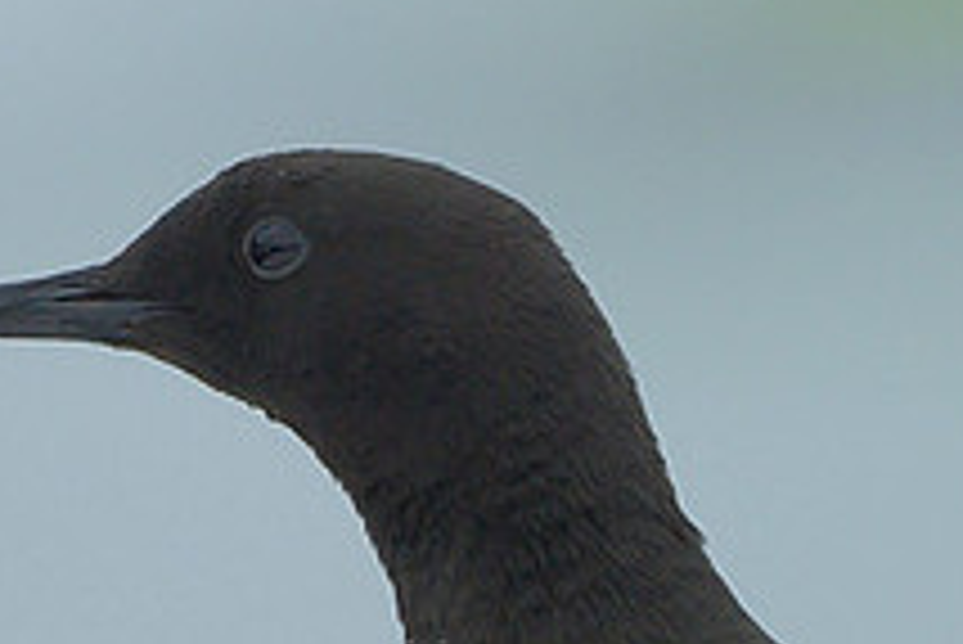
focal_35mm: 1751
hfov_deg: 1.2
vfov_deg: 0.8
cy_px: 190
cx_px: 699
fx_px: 46869
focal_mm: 500
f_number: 4
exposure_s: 1/3200
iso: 800
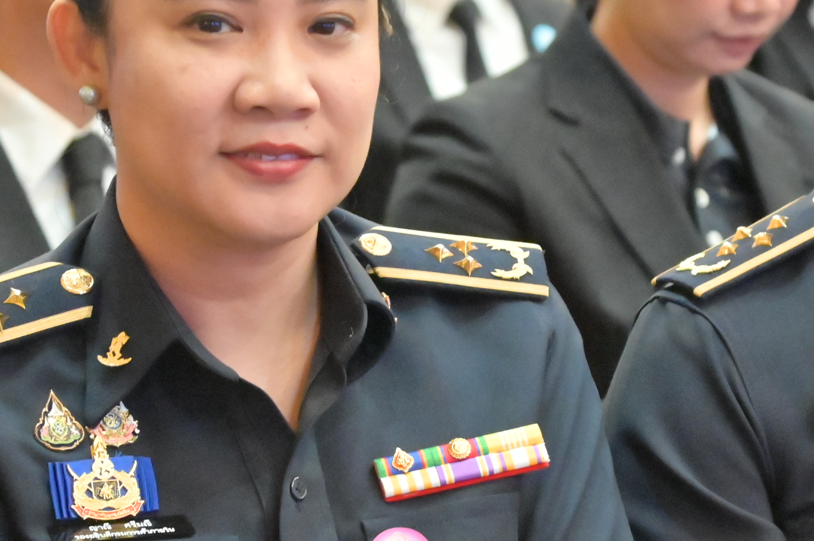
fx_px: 5151
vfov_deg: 6.0
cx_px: 509
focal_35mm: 228
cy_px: 321
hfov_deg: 9.0
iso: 12800
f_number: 5
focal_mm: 85
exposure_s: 1/160
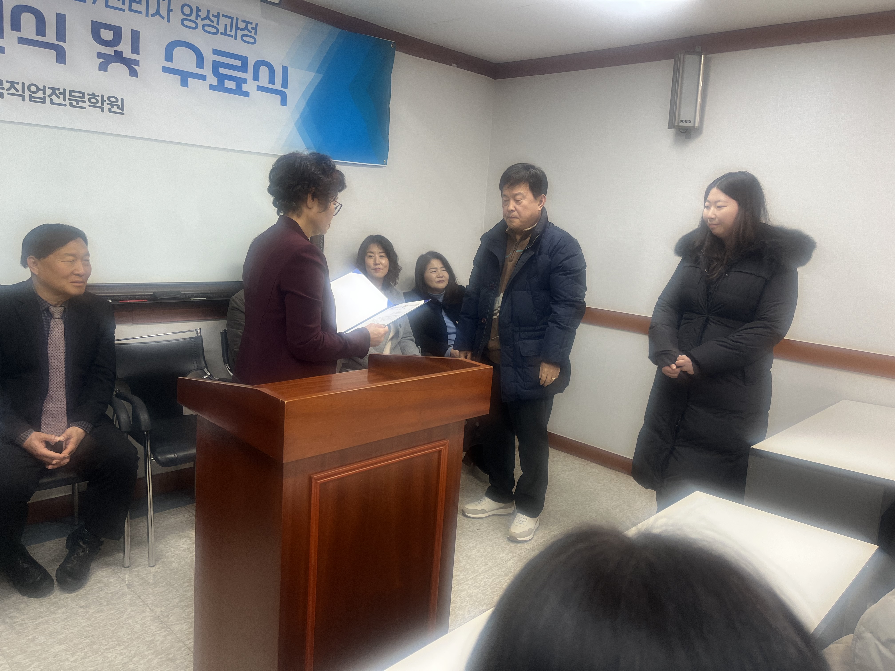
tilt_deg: -10.0
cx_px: 448
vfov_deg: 53.1
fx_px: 672
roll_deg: -3.7
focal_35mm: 26
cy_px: 336
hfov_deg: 67.3
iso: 80
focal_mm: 5.1
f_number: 1.6
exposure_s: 1/60
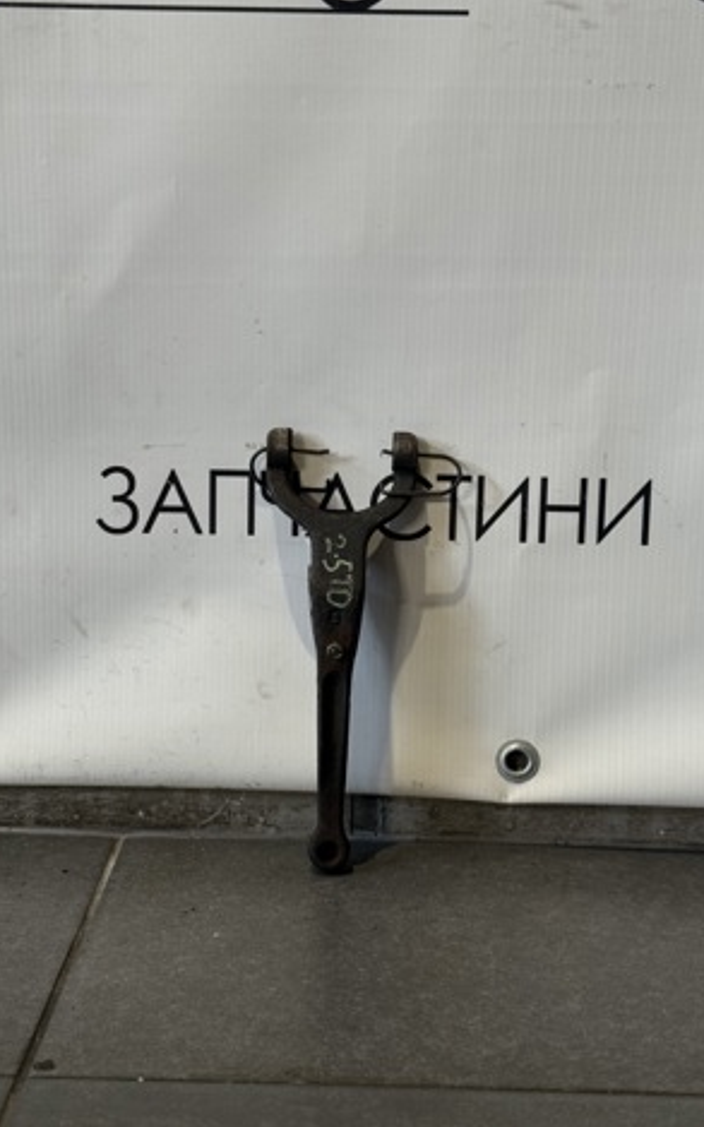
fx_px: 1597
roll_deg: -2.1
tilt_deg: -9.9
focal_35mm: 52
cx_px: 309
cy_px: 557
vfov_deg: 38.9
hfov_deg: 24.8
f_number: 1.78
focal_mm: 6.76
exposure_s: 1/100
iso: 80
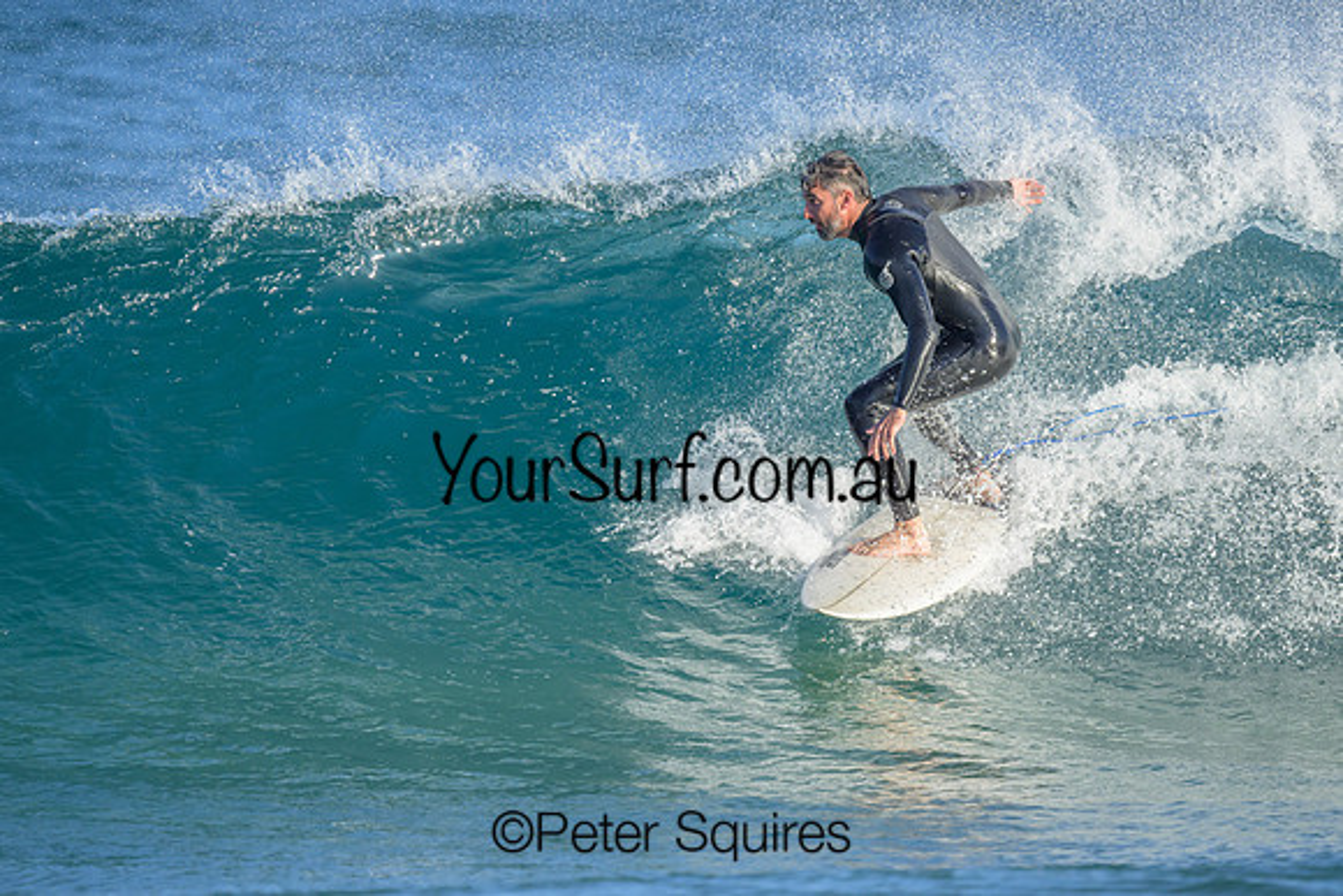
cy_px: 492
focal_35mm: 989
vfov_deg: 1.4
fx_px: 36896
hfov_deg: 2.1
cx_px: 720
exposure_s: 1/2000
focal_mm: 800
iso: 720
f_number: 6.3
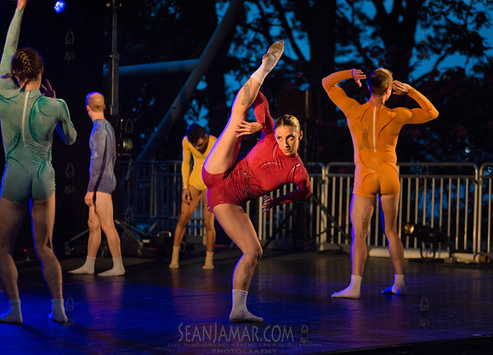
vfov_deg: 13.7
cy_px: 178
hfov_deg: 19.0
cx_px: 265
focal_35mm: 105
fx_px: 1474
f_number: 2.8
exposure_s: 1/1000
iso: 3200
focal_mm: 100
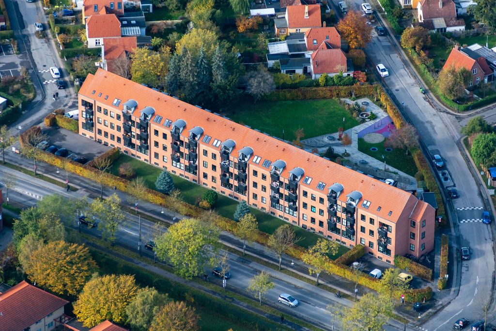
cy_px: 167
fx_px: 3570
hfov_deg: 7.9
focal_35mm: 259
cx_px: 255
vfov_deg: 5.3
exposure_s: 1/1000
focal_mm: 185
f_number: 4
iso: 400
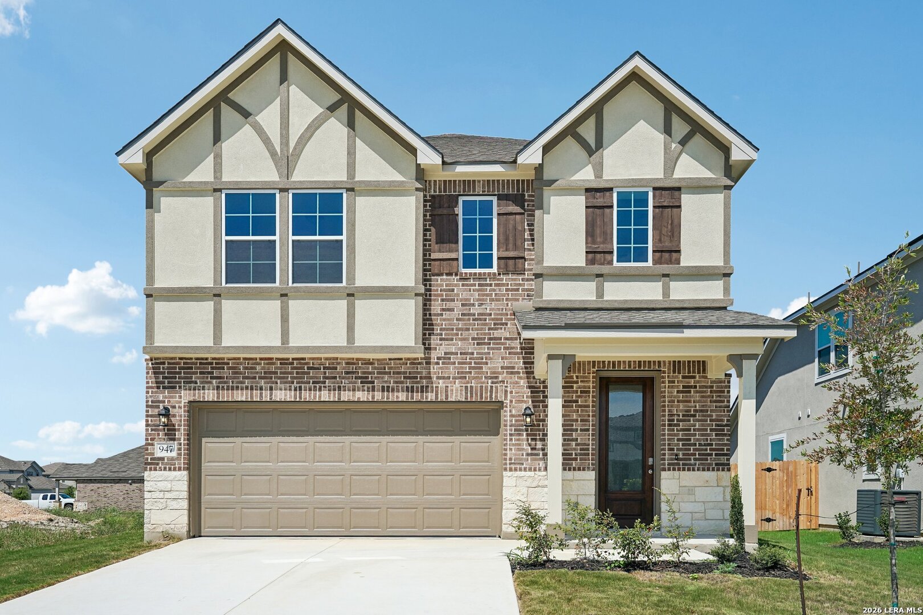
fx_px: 769
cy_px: 308
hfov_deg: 61.9
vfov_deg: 43.6
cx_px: 462
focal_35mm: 30
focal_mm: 30
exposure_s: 1/1000
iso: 200
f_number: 8
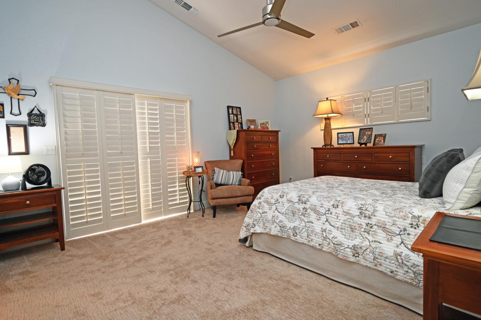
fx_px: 240
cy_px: 160
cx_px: 240
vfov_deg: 67.3
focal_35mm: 18
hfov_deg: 90.0
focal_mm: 18
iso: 640
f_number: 4
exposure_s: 1/60
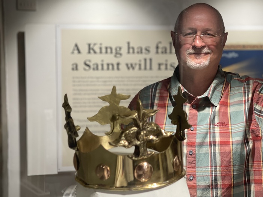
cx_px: 132
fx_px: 486
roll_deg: -1.2
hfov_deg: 30.3
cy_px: 98
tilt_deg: -8.2
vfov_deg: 22.9
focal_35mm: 64
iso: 125
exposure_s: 1/33
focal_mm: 7.5
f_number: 2.2
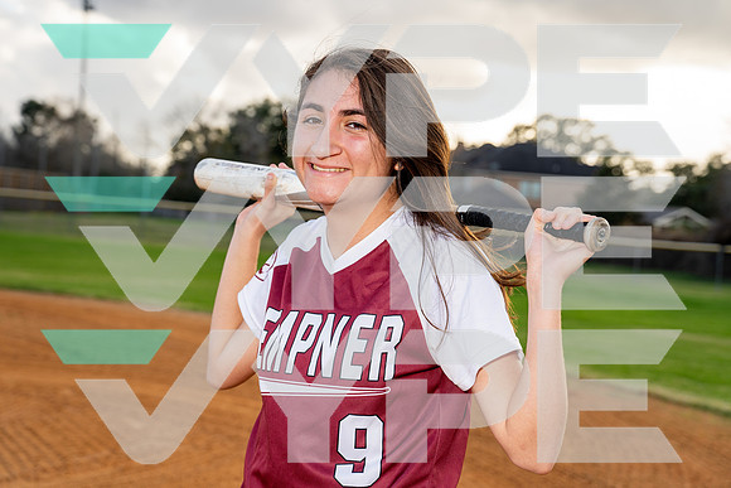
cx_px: 366
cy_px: 244
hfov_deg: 32.9
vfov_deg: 22.3
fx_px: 1239
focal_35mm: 61
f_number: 5
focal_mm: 61
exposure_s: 1/250
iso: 100
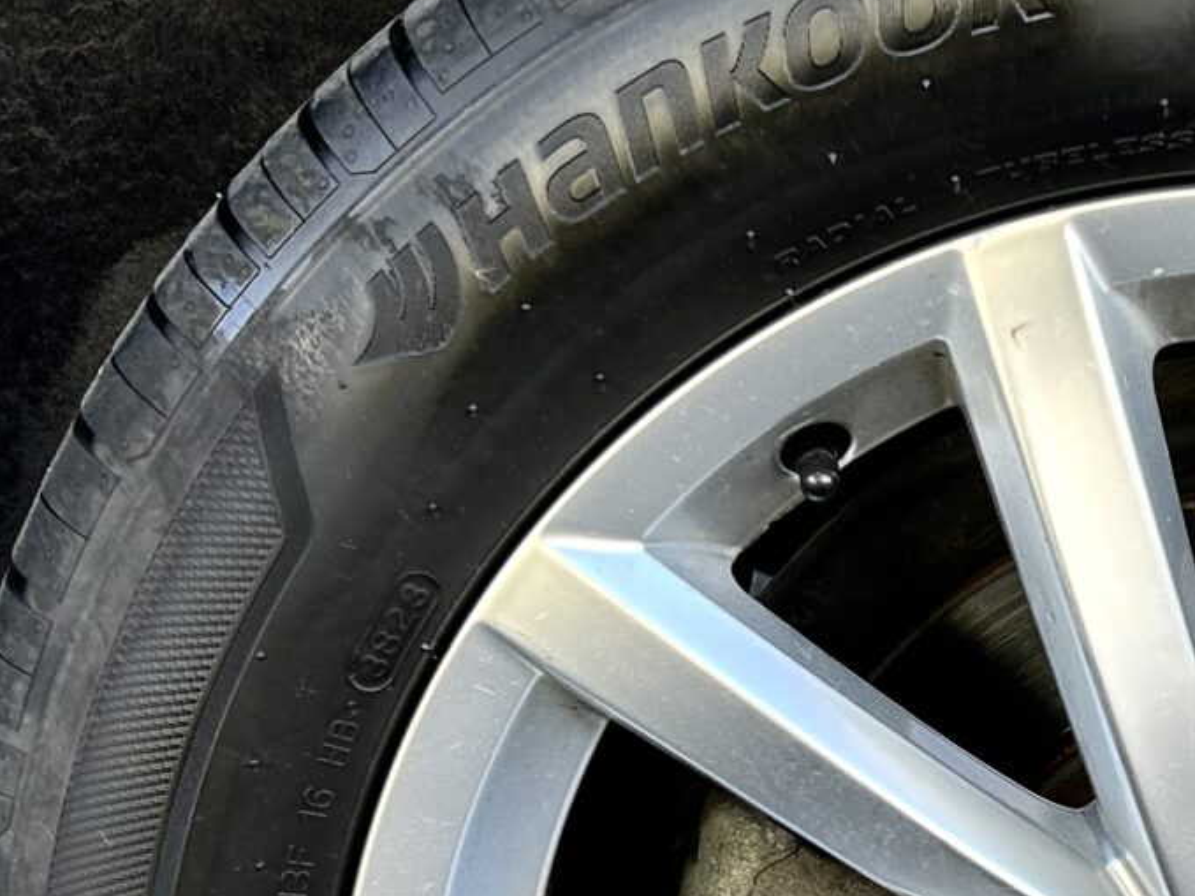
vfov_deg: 15.0
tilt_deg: -15.7
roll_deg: -2.3
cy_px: 746
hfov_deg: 19.6
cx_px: 1140
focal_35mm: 98
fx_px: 3383
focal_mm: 5.7
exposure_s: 1/121
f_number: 1.5
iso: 32
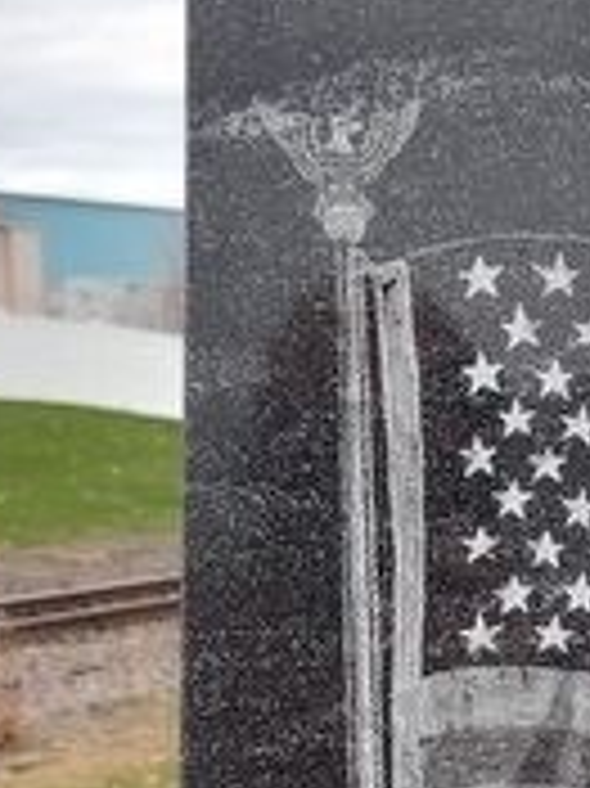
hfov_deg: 13.5
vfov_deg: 17.7
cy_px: 977
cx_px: 779
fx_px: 2389
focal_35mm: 105
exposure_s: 1/120
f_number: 1.8
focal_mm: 5.56
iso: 319
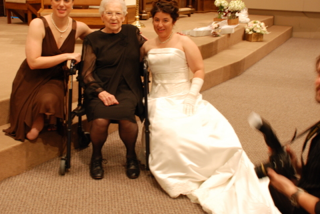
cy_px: 73
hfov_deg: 38.1
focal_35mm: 52
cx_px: 135
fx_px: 463
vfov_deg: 25.9
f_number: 4
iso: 400
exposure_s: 1/10
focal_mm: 26
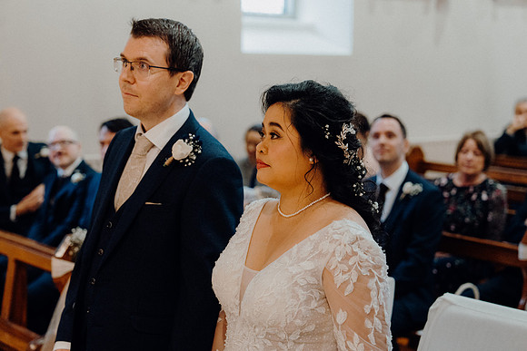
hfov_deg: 28.8
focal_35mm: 70
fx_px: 1025
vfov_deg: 19.5
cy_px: 176
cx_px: 264
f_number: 3.5
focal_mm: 70
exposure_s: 1/160
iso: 4000
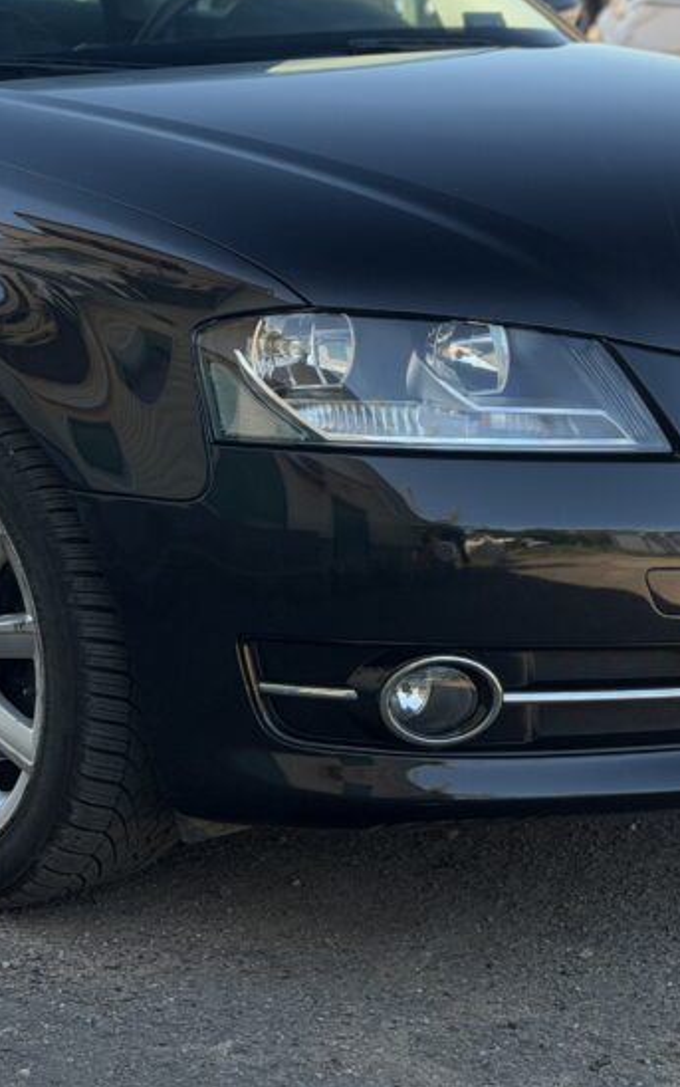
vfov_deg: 21.7
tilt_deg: -8.4
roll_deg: +3.7
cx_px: 299
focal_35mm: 95
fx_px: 2814
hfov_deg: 13.8
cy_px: 331
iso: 80
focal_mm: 6.76
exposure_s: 1/386
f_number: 1.78
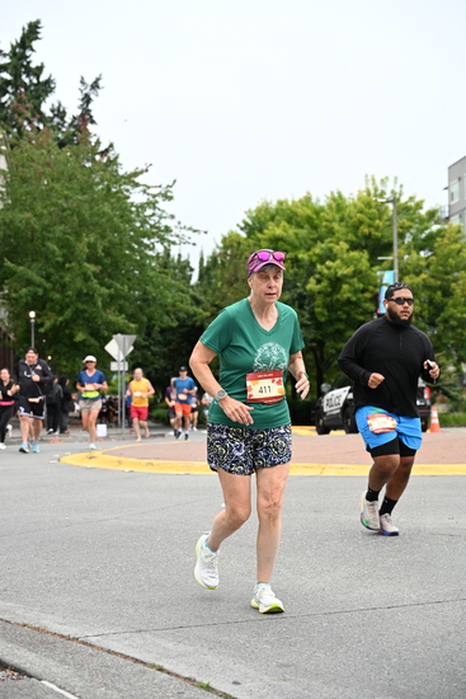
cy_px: 350
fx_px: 1164
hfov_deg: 22.6
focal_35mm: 60
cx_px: 233
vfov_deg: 33.4
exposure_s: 1/800
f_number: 4
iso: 1600
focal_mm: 60
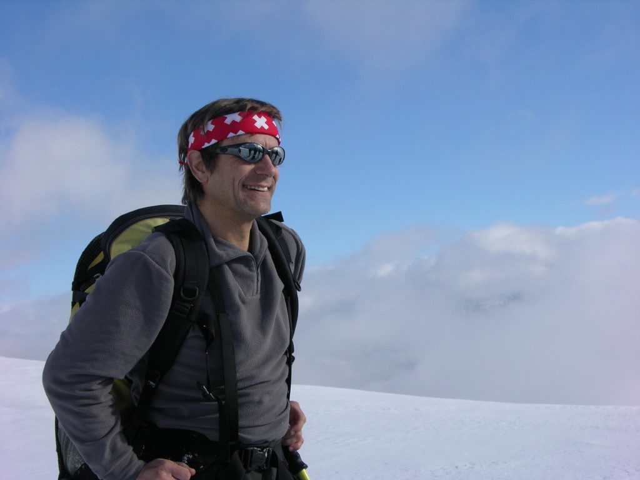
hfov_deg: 29.4
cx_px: 320
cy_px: 240
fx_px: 1220
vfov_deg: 22.3
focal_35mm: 66
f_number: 5.8
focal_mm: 16.8
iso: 50
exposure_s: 1/366
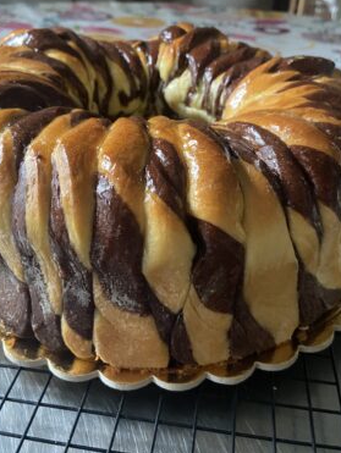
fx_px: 459
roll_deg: -3.2
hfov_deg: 40.8
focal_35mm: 35
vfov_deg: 52.6
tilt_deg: -32.0
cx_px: 172
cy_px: 216
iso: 640
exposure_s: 1/34
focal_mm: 4.25
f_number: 1.8
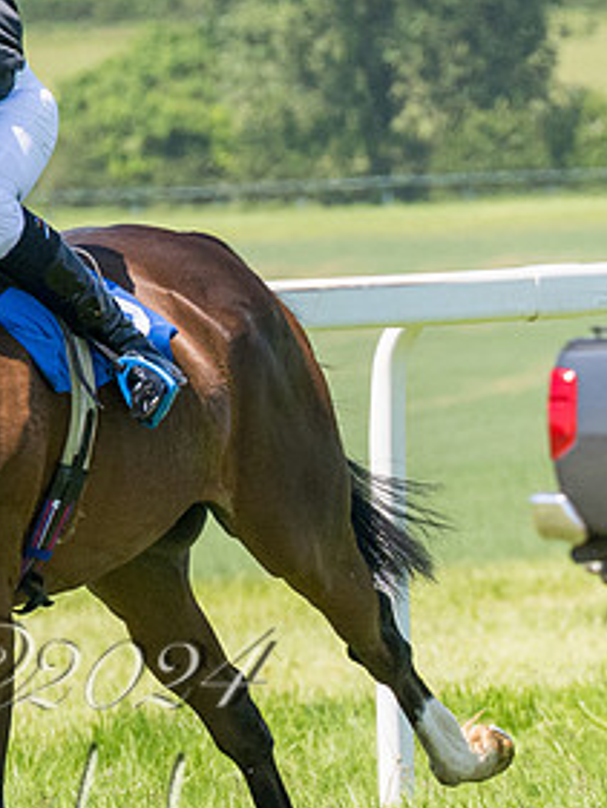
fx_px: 13901
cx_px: -104
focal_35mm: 595
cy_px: 430
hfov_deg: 2.5
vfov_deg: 3.3
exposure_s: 1/3200
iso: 400
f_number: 5
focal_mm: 125
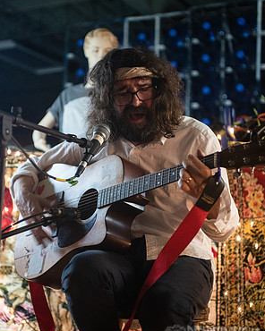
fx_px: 784
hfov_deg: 19.2
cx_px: 133
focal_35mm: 80
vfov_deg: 23.8
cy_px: 155
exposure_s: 1/60
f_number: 2.8
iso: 2500
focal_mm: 70
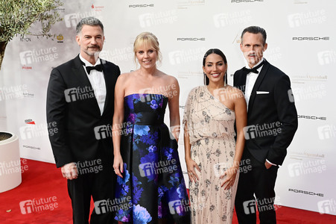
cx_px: 168
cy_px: 112
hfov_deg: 55.8
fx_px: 317
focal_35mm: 34
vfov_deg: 38.8
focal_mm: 34
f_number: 5.6
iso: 2800
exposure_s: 1/200
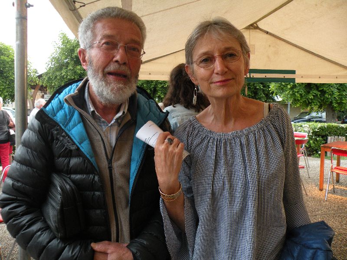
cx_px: 174
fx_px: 271
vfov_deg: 51.4
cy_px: 130
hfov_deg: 65.3
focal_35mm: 27
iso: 200
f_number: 2.8
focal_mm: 4.7
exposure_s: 1/60
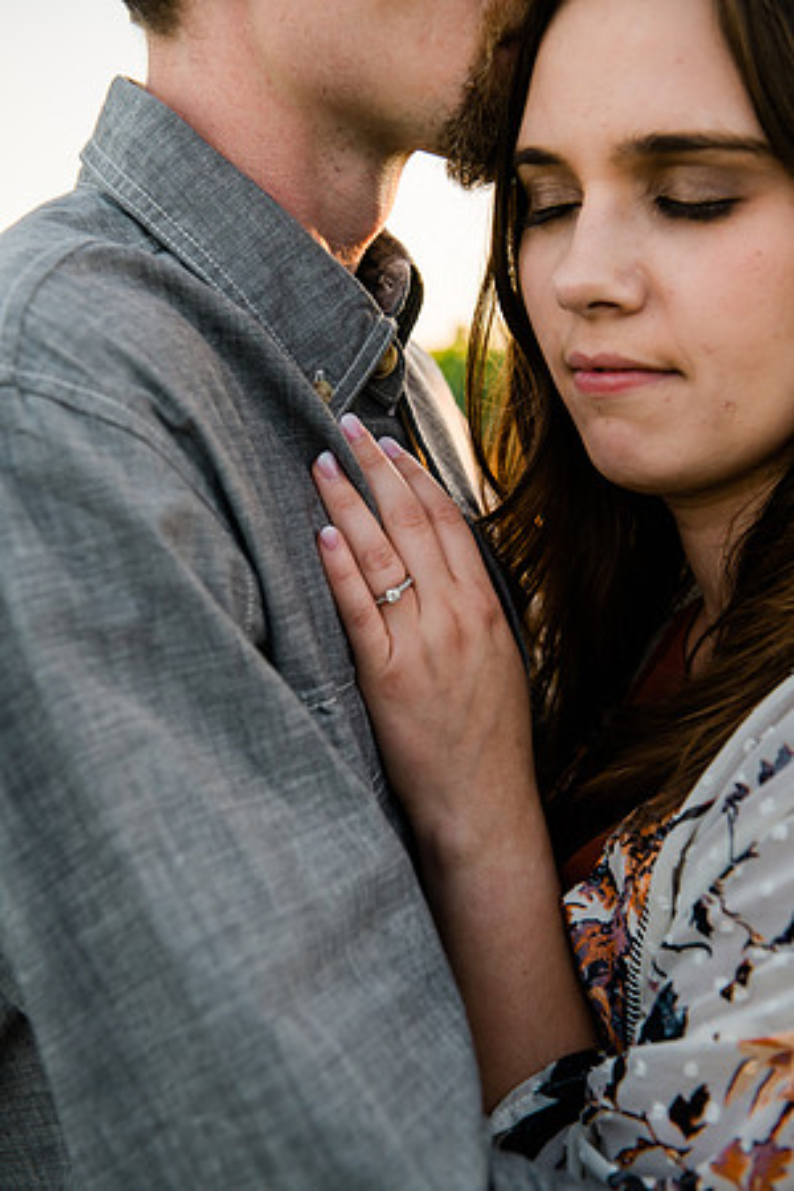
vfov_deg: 41.1
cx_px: 397
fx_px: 1588
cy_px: 596
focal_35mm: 48
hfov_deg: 28.1
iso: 320
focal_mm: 48
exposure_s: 1/320
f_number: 5.6
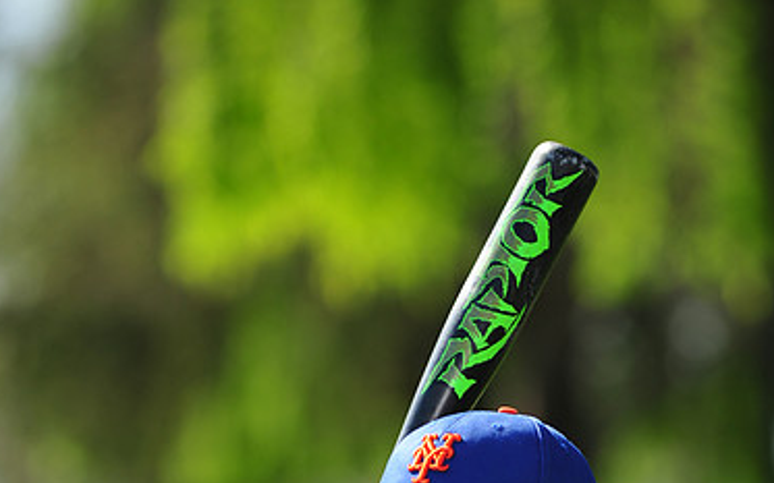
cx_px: 388
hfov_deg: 6.6
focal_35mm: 317
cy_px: 597
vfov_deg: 4.1
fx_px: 6686
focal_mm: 200
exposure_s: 1/1000
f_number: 4.5
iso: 200
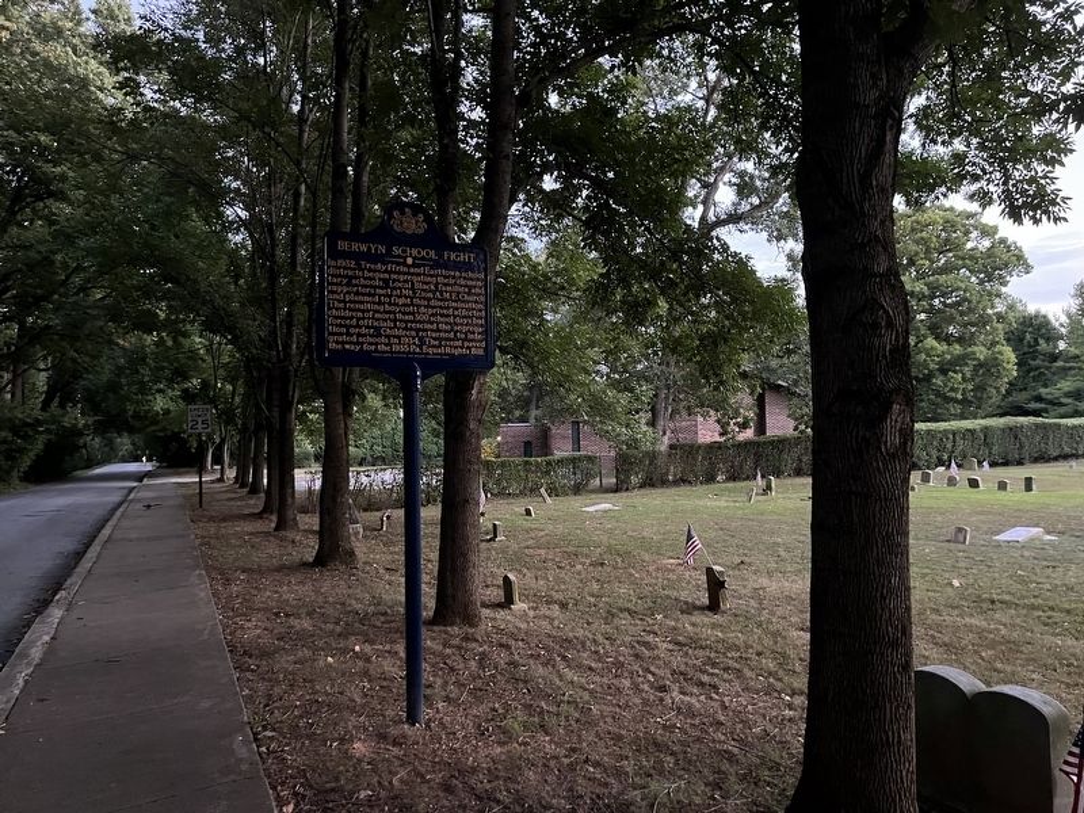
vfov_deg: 53.1
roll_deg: +2.5
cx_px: 542
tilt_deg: +3.5
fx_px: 814
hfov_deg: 67.3
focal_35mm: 26
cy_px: 406
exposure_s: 1/30
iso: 640
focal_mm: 5.1
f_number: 1.6
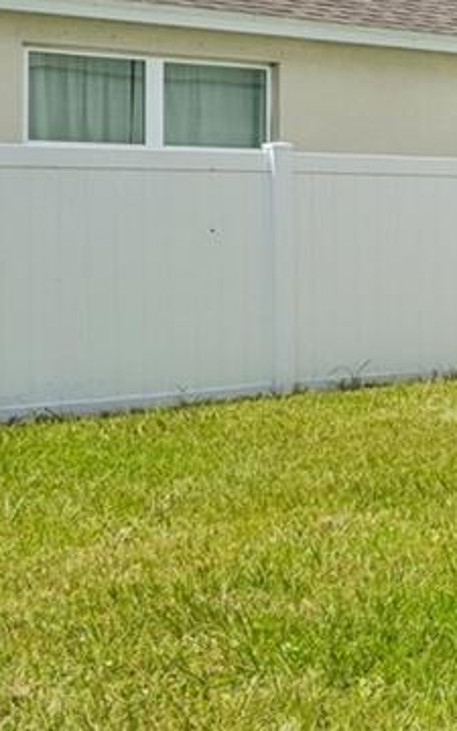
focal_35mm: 79
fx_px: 1580
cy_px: 191
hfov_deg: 10.4
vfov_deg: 25.8
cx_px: 1442
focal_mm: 17.5
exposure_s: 1/1600
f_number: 8
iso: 400
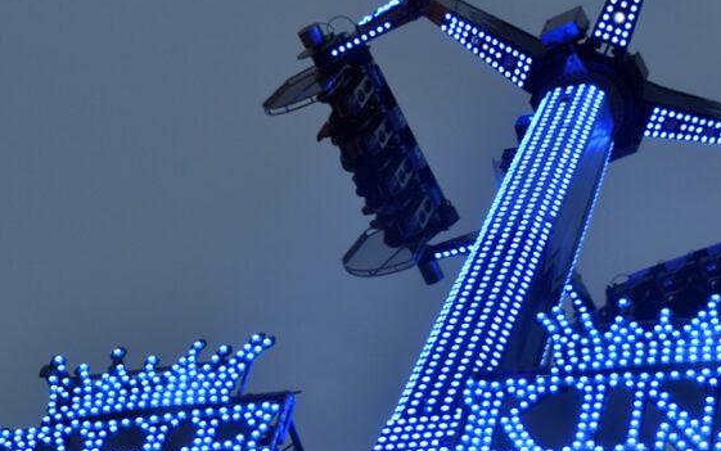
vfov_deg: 12.3
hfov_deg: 19.6
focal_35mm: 106
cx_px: 285
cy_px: 82
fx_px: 2083
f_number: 6.3
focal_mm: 38
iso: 400
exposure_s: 1/160
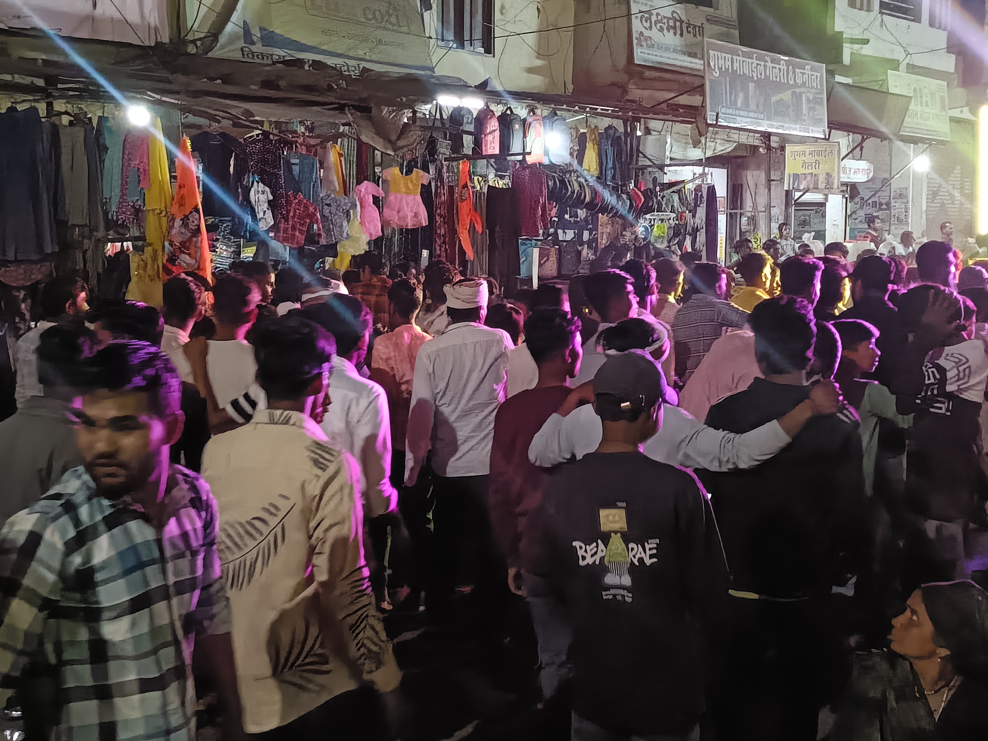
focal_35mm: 50
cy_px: 370
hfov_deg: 38.2
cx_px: 494
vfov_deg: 29.1
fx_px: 1427
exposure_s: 1/50
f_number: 1.7
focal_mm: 4.7
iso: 7345
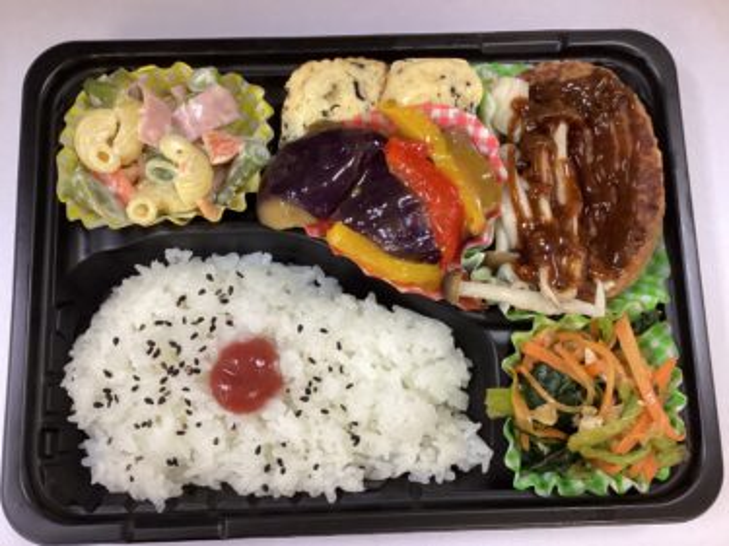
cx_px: 364
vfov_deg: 45.4
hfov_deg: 58.4
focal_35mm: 31
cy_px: 273
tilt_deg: -80.9
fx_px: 653
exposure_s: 1/60
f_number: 2.4
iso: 200
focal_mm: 3.3
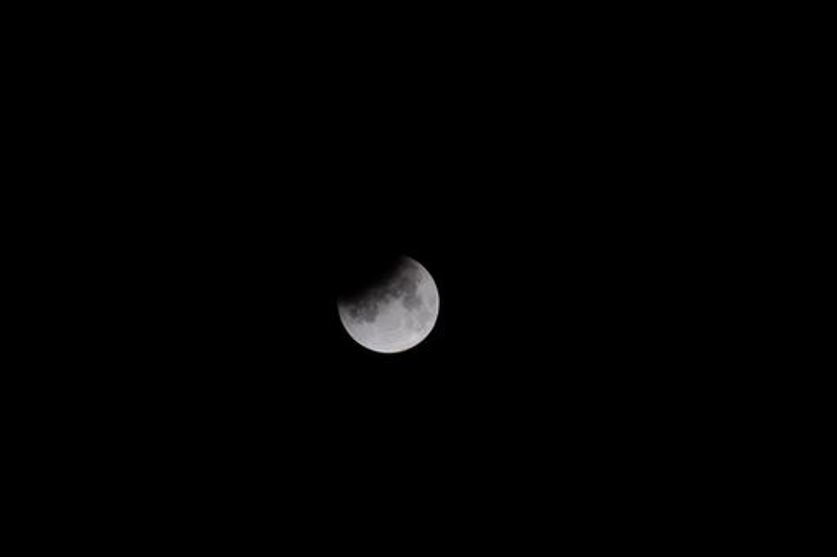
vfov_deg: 3.0
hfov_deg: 4.4
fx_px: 10807
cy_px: 278
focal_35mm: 465
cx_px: 418
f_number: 10
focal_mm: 310
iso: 1600
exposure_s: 1/5000
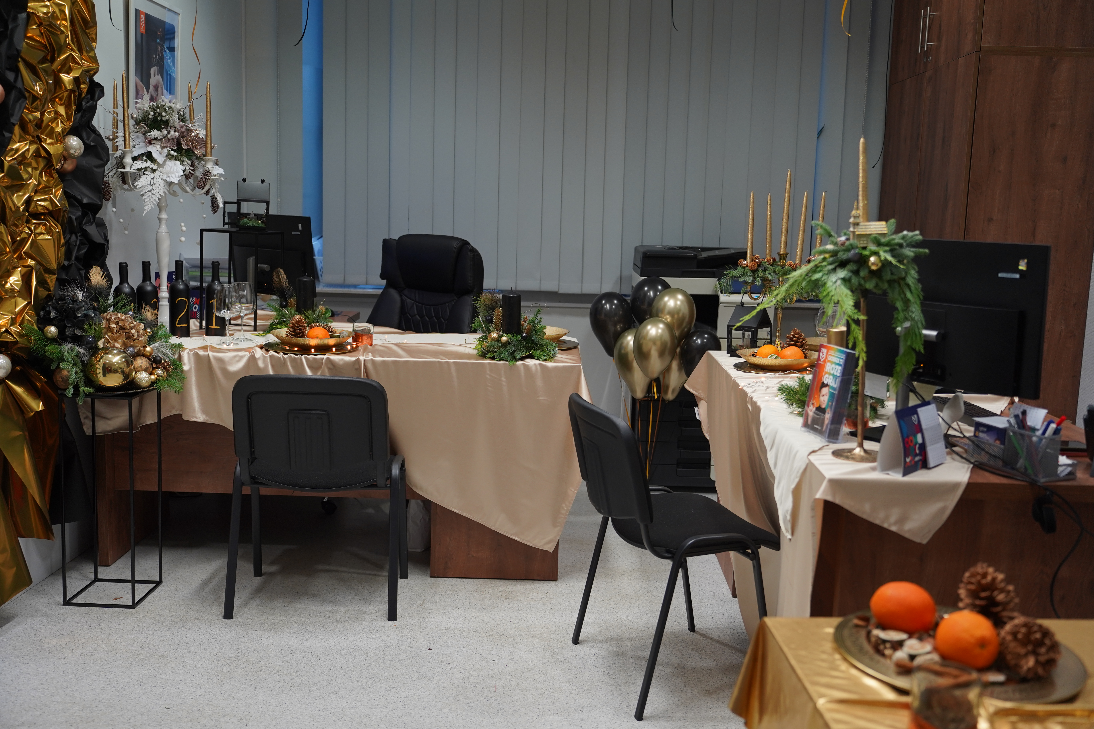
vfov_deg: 38.9
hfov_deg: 55.8
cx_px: 547
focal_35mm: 34
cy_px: 364
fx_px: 1033
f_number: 2.8
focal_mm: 34
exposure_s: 1/160
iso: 640
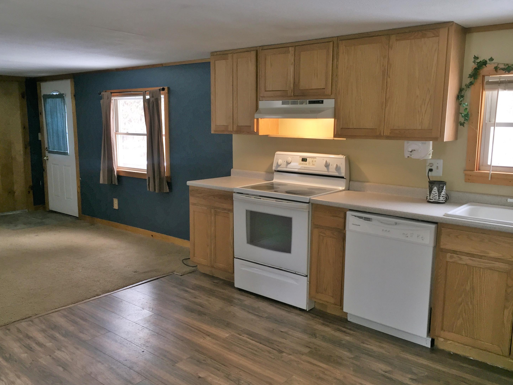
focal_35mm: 30
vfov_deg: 46.8
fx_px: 445
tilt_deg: -8.1
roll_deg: -0.6
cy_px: 192
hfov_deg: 60.0
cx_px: 250
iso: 50
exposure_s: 1/30
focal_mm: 4.15
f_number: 2.2
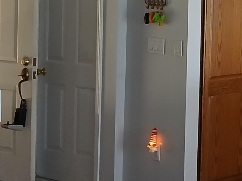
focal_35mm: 116
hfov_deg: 14.7
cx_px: 449
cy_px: 3
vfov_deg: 12.6
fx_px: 811
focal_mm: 3.98
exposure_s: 1/60
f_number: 1.8
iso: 200
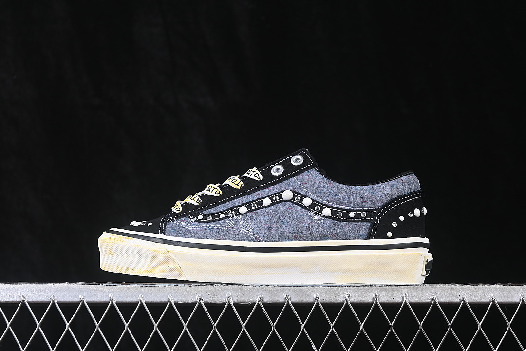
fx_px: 1096
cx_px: 263
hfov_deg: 27.0
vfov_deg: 18.2
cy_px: 176
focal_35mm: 75
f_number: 6.3
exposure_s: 1/60
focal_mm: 50
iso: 160
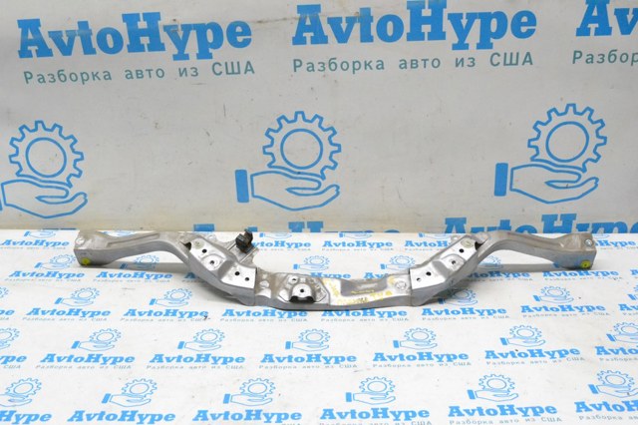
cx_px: 319
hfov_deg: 49.6
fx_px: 691
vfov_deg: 34.2
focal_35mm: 39
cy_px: 212
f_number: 13
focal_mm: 26
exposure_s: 1/100
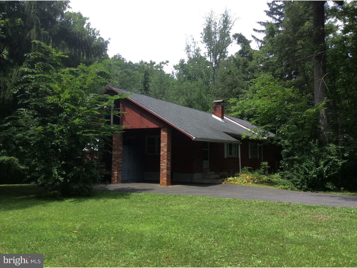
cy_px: 134
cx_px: 178
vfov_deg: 44.2
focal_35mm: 32
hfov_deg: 56.8
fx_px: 330
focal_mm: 3.3
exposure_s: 1/578
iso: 32
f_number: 2.4
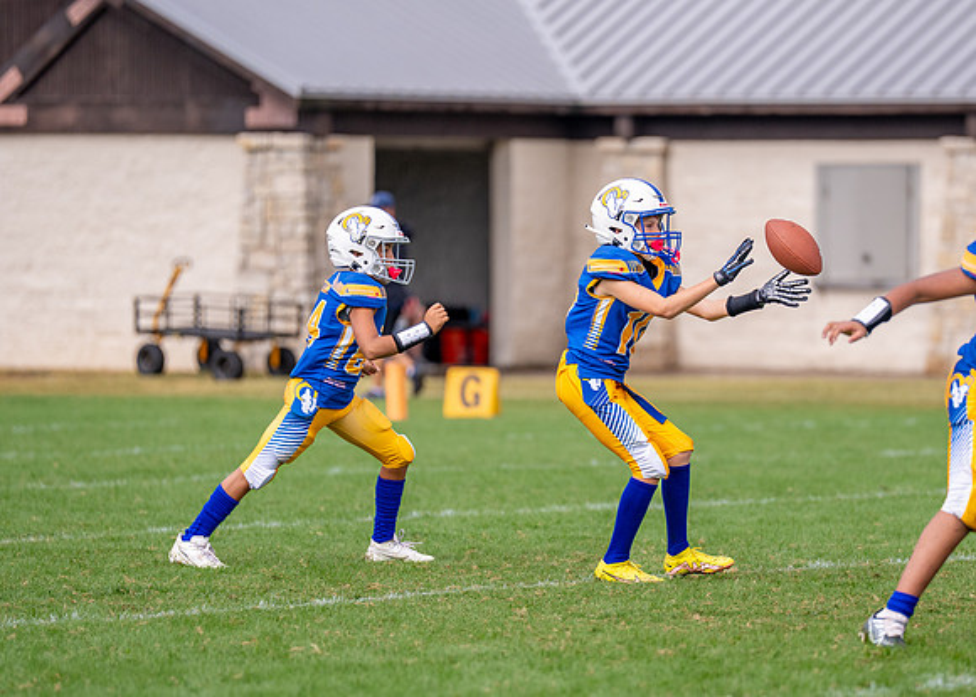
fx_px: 8523
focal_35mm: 308
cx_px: 658
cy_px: 357
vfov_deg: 4.7
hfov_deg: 6.6
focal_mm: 200
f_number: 2.8
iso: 250
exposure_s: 1/2500
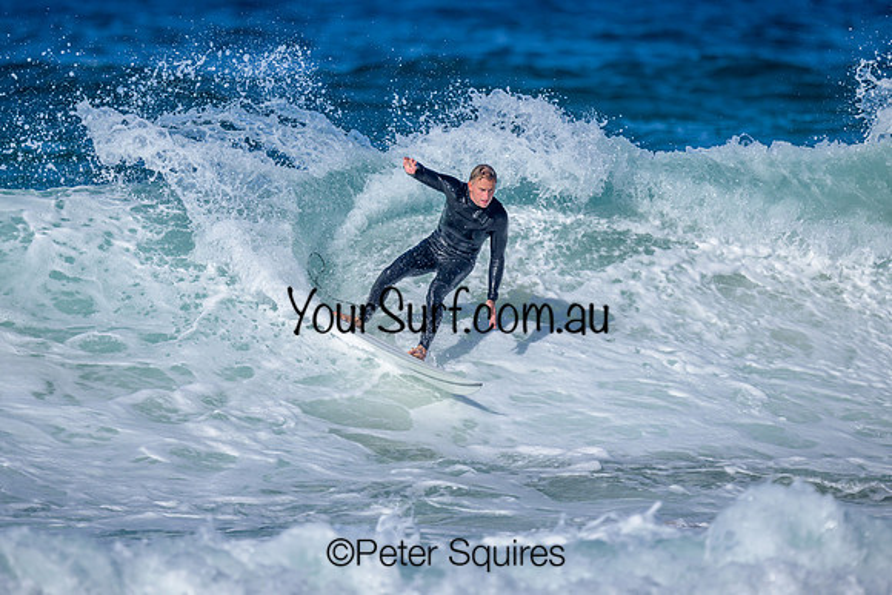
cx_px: 388
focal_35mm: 1016
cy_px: 290
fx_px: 25173
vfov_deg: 1.4
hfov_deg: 2.0
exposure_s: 1/2000
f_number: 6.3
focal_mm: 800
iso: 180
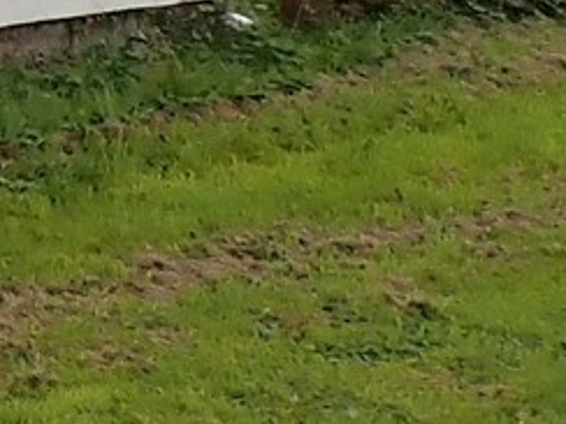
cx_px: -1176
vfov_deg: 8.5
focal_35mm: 164
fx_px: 2682
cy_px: -480
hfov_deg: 9.3
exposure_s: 1/640
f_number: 2.8
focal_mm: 4.5
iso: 100
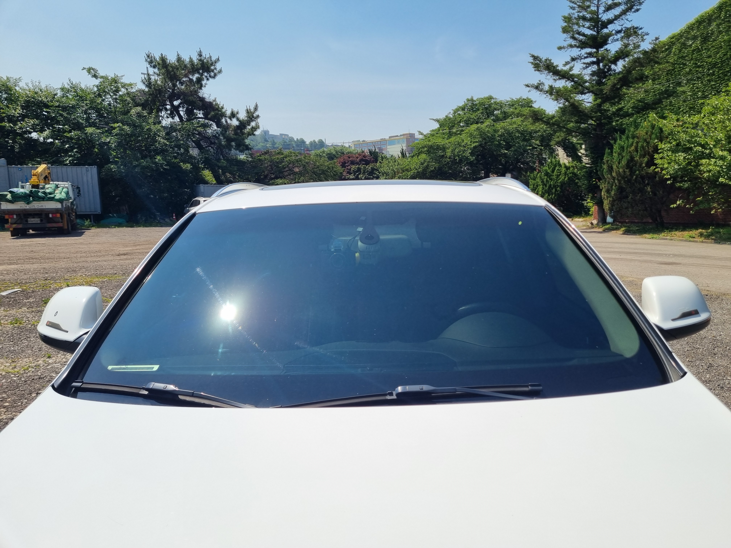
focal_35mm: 26
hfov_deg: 67.3
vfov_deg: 53.1
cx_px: 366
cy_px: 274
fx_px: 549
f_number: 1.8
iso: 50
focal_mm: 5.4
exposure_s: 1/4416
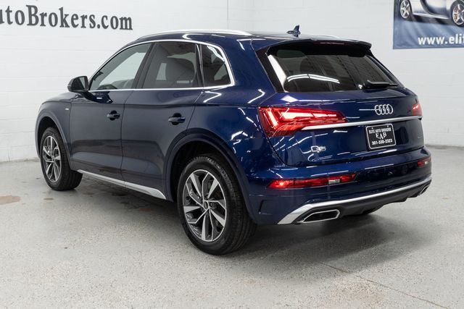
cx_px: 232
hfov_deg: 46.4
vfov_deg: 31.9
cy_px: 154
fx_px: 541
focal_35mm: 42
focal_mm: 28
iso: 200
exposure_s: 1/40
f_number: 3.2
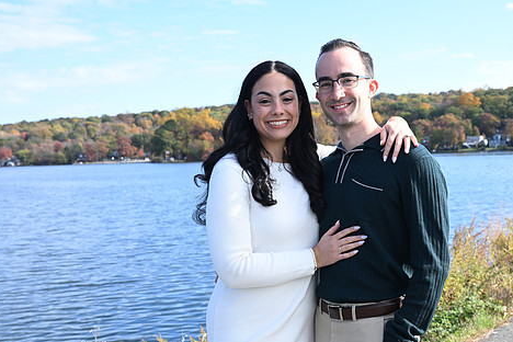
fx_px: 812
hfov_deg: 35.0
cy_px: 211
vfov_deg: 23.7
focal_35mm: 57
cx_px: 295
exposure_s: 1/100
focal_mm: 46
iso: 100
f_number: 8
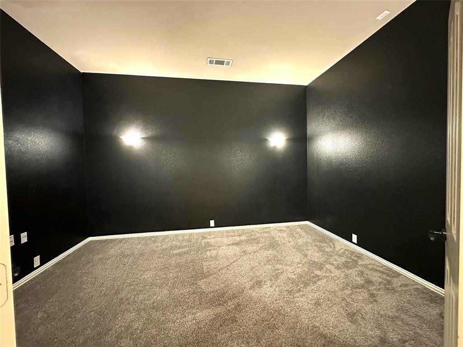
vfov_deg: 85.7
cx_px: 232
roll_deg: +1.1
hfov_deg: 102.1
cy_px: 174
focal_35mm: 14
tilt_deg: -2.3
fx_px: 187
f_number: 2.2
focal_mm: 2.22
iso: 1000
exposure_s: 1/30
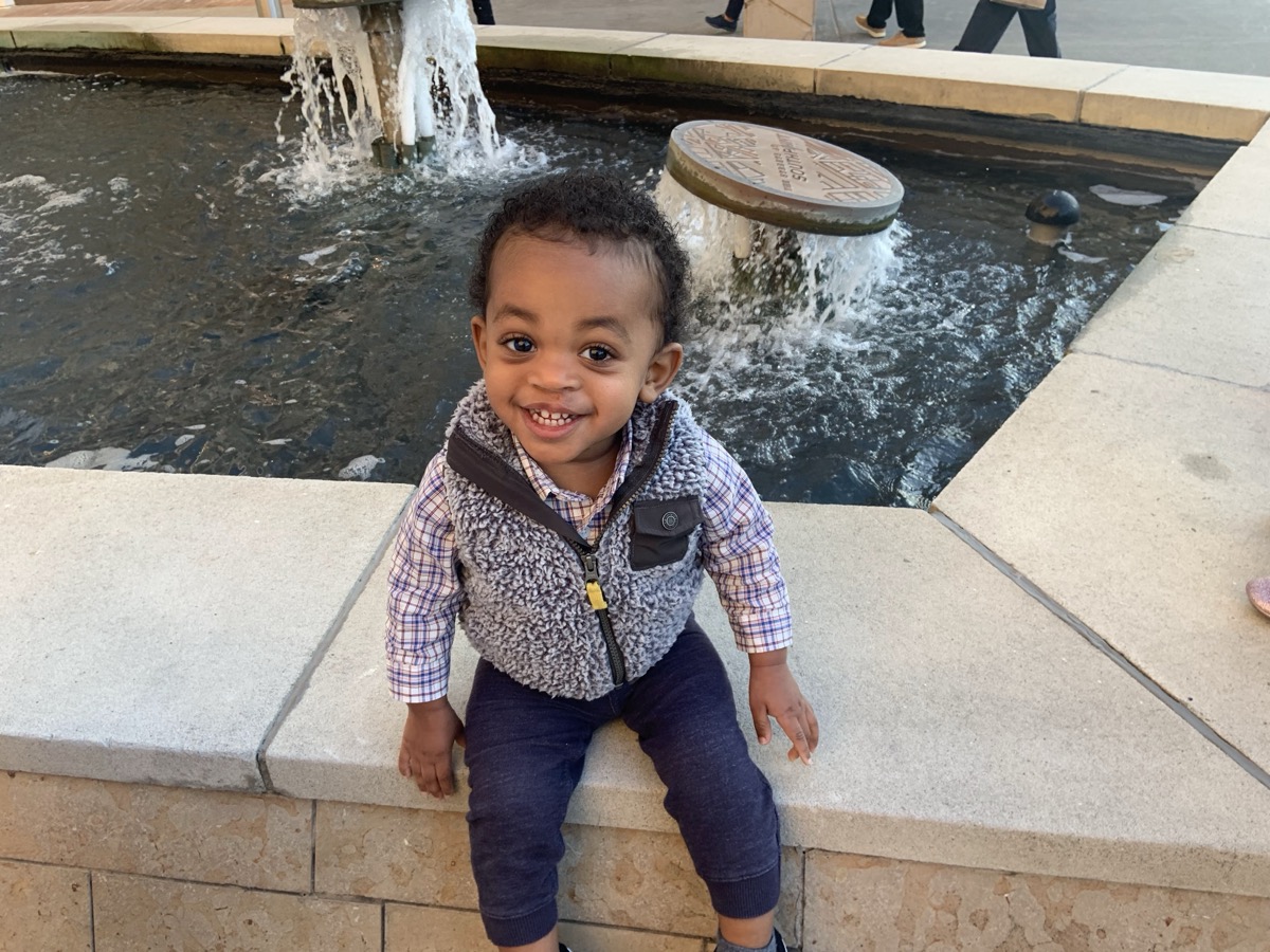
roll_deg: +3.5
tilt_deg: -33.4
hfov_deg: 67.3
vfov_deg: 53.1
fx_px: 954
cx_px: 635
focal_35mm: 26
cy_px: 476
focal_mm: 4.25
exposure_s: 1/121
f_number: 1.8
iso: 40
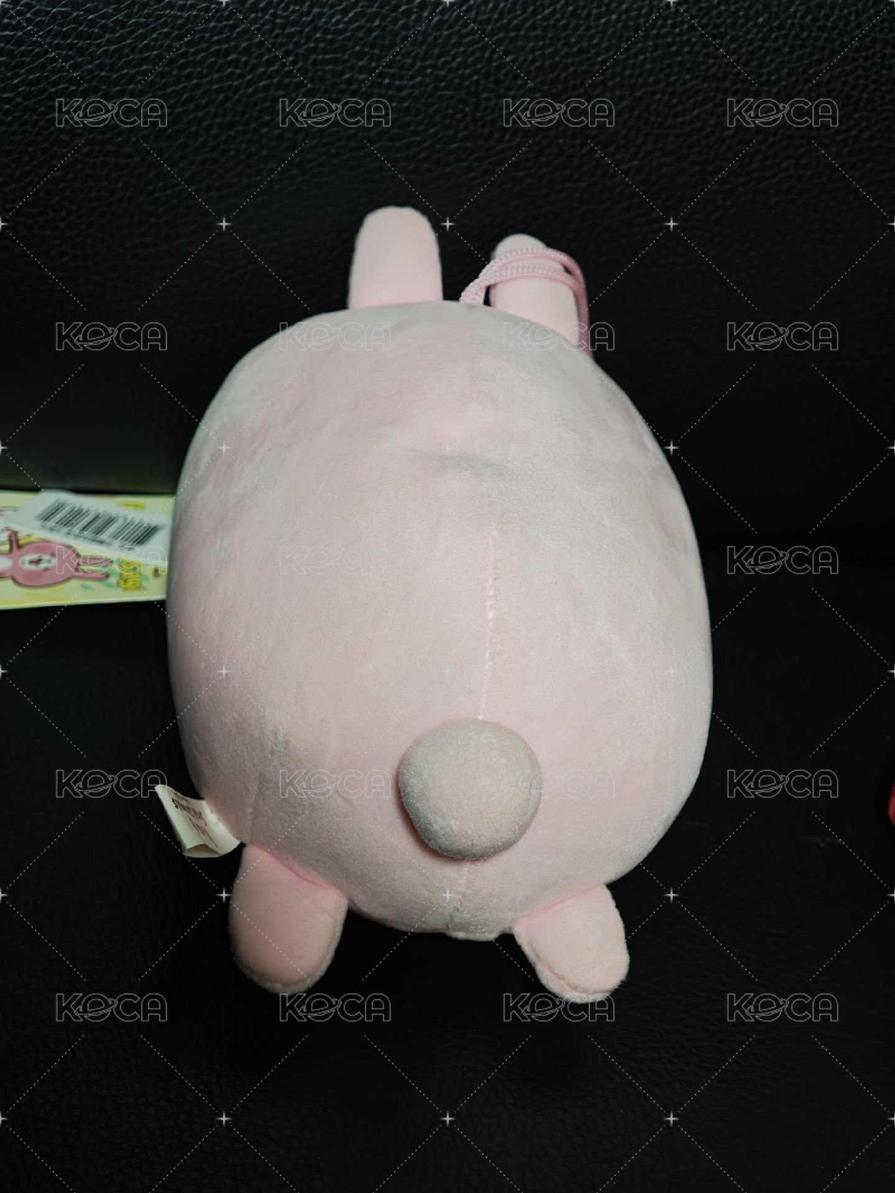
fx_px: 2413
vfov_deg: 27.8
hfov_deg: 21.0
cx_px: 448
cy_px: 596
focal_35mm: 70
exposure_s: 1/120
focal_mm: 11.5
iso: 640
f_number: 1.8
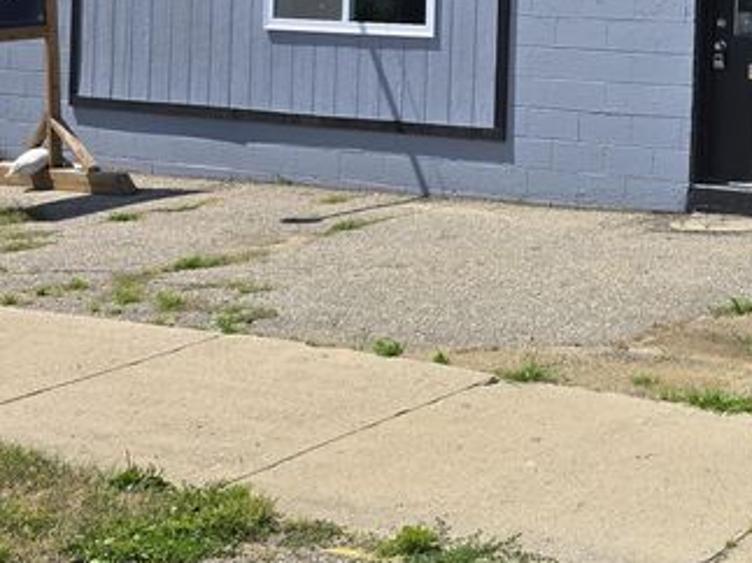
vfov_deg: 19.5
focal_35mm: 73
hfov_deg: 24.9
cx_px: 820
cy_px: -12
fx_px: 1585
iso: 12
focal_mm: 6.3
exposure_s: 1/907
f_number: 1.7
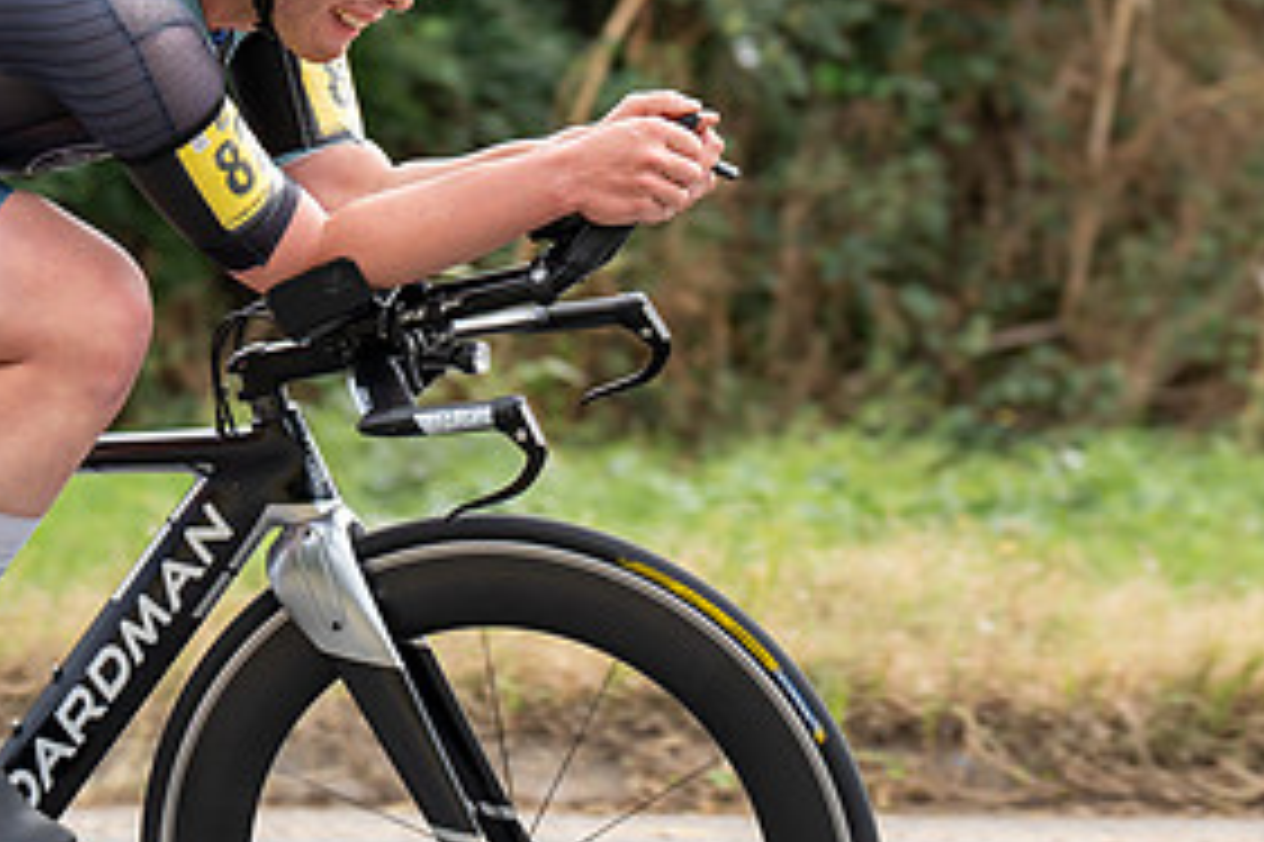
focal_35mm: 257
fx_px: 9018
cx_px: 318
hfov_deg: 8.0
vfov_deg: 5.3
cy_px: 174
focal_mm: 87
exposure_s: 1/1000
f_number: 4
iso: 400
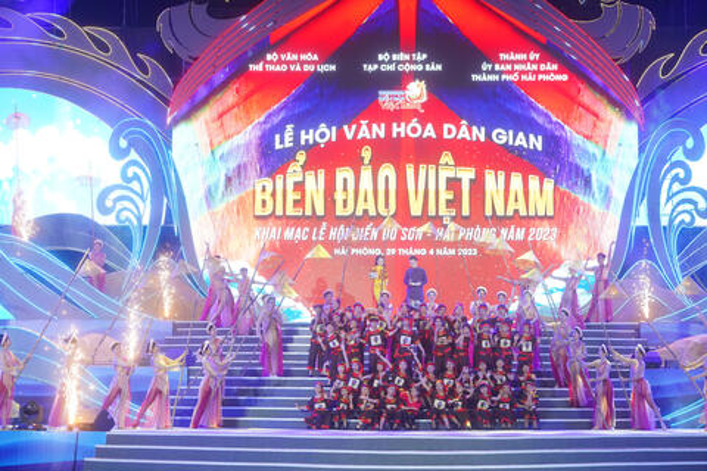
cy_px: 236
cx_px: 354
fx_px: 1453
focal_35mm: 74
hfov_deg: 27.3
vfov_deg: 18.4
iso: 2000
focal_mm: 74
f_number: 5.6
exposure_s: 1/125
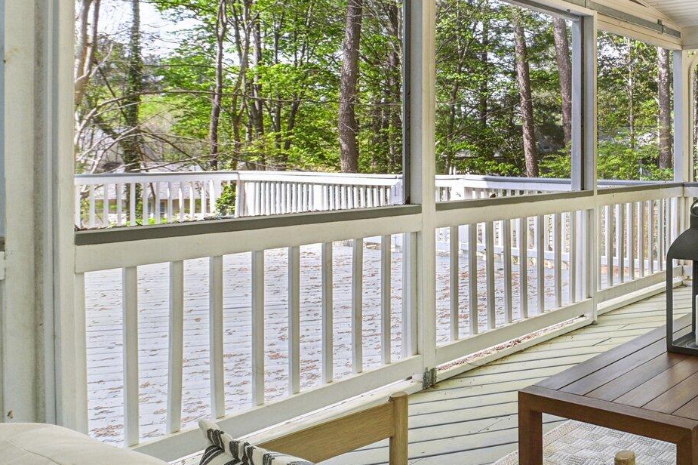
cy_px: 151
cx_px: 752
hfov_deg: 46.2
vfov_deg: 41.7
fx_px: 601
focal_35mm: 31
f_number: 9
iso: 200
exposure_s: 1/50
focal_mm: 14
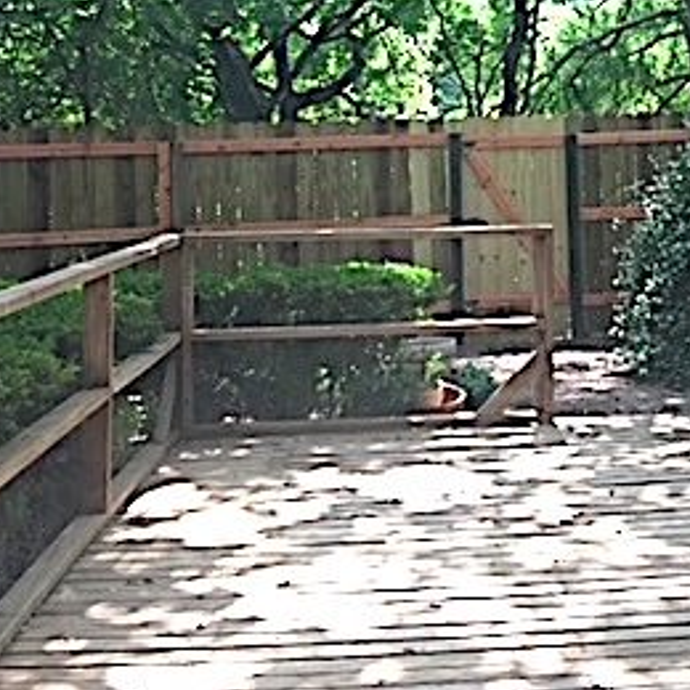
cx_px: 679
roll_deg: -0.7
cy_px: 143
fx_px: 1421
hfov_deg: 26.0
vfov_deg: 26.8
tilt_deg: -4.2
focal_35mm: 63
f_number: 2.2
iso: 32
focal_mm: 4.15
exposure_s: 1/120
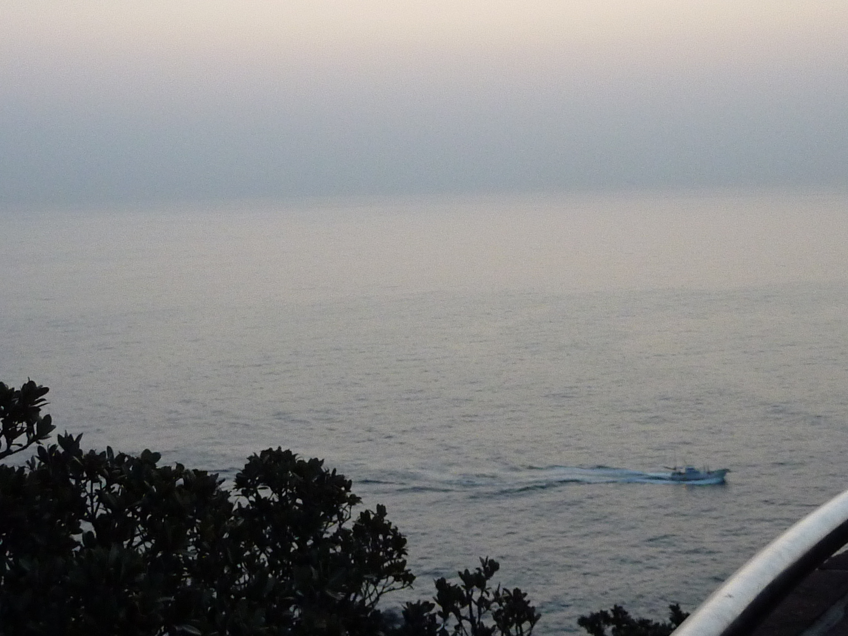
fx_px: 1421
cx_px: 424
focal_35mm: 58
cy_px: 318
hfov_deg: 33.2
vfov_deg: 25.2
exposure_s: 1/30
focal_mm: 5.3
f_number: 3.5
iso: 250
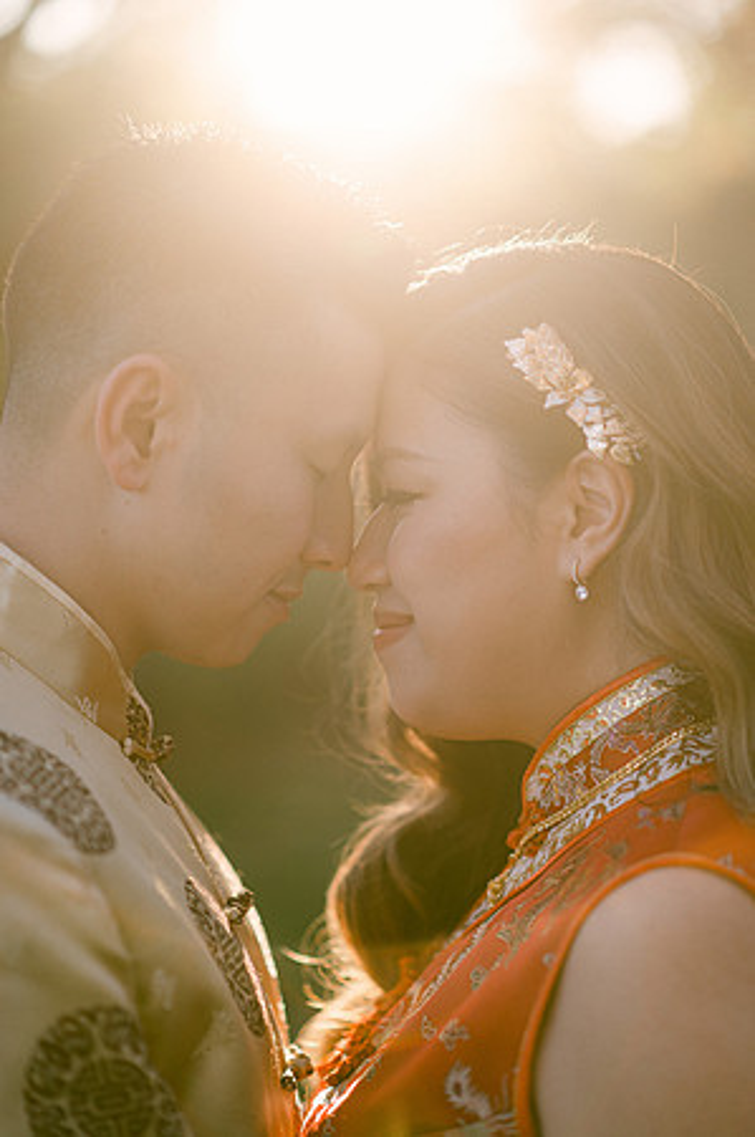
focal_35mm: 85
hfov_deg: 16.0
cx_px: 378
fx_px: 2680
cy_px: 568
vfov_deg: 23.9
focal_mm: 85
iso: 200
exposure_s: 1/1600
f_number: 2
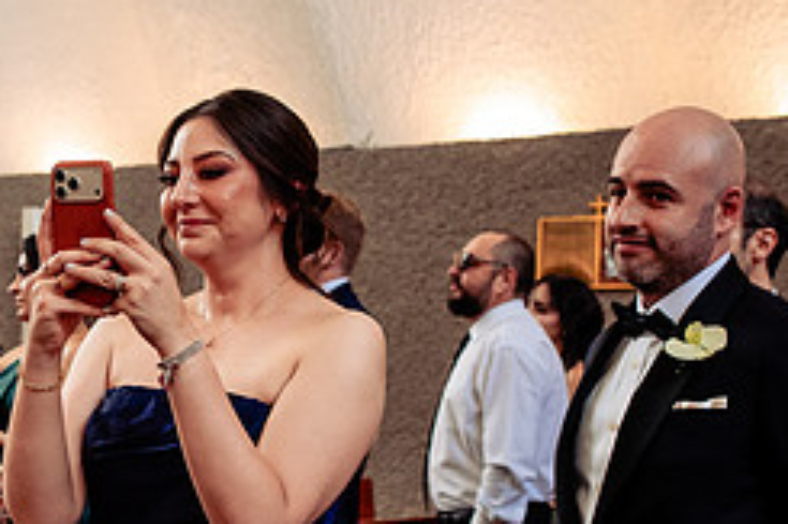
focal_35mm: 83
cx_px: 113
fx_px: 1815
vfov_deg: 16.4
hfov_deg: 24.0
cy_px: 352
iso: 1600
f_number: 4.5
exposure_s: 1/160
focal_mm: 35
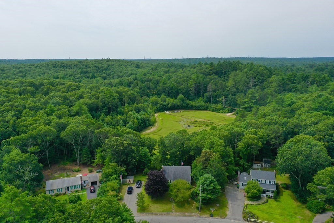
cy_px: 112
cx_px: 167
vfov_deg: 46.4
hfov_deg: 65.5
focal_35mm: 28
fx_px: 260
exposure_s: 1/500
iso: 100
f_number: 5.6
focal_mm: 10.26
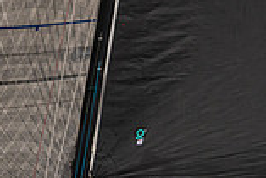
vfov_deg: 3.4
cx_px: 157
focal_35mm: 399
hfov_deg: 5.2
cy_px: 235
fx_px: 2951
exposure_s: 1/1000
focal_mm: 92
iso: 250
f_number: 6.3
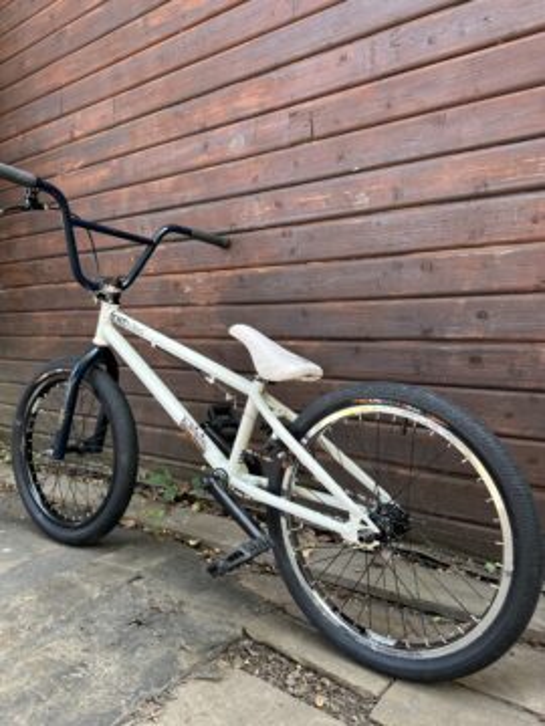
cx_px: 272
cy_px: 363
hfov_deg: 56.8
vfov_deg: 71.6
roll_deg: +2.1
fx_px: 504
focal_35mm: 24
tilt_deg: -5.0
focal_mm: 6.86
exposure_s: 1/142
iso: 100
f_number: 1.78
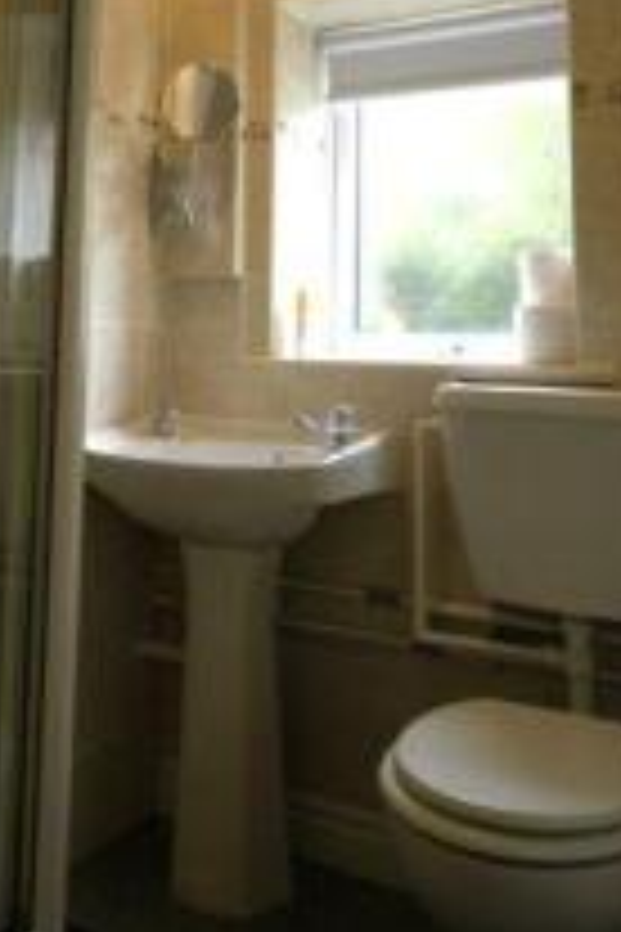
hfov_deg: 34.3
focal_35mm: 38
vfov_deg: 48.2
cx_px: 151
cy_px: 205
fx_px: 983
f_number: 4.5
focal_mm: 12
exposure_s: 1/60
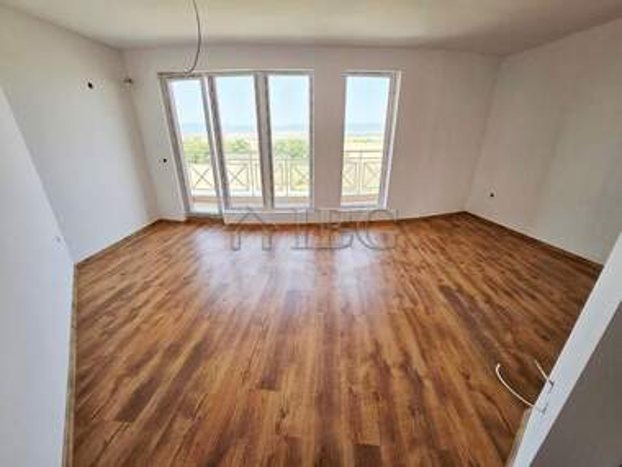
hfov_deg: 106.2
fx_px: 234
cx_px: 311
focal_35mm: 13
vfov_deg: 89.9
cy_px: 234
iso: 32
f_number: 2.2
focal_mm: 1.7
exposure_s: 1/155
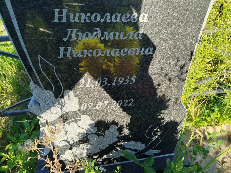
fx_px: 160
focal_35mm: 24
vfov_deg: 56.8
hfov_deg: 71.6
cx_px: 116
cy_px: 86
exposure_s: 1/419
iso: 50
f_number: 1.7
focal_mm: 5.31
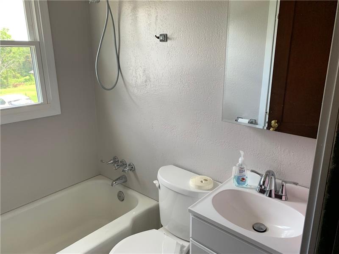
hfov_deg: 67.3
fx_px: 255
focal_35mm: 26
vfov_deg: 53.1
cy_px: 127
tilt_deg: -16.4
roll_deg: +0.0
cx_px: 170
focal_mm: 4.25
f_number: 1.8
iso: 80
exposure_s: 1/121
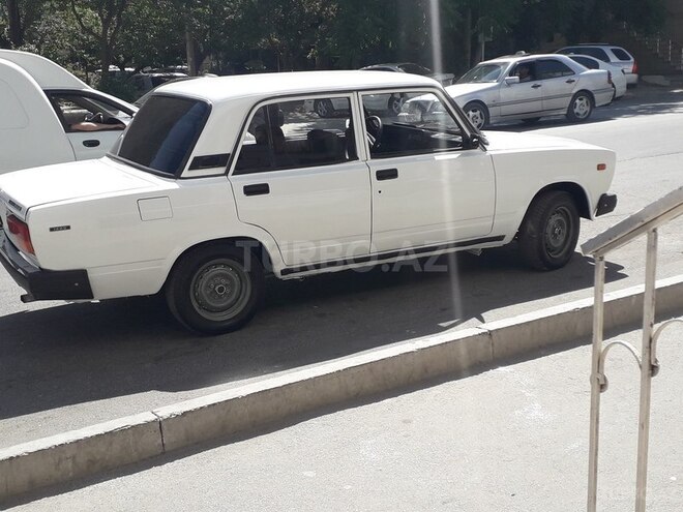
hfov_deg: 65.3
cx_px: 342
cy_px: 256
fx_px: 533
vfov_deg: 51.4
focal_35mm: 27
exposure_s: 1/1468
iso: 40
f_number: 1.9
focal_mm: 3.6
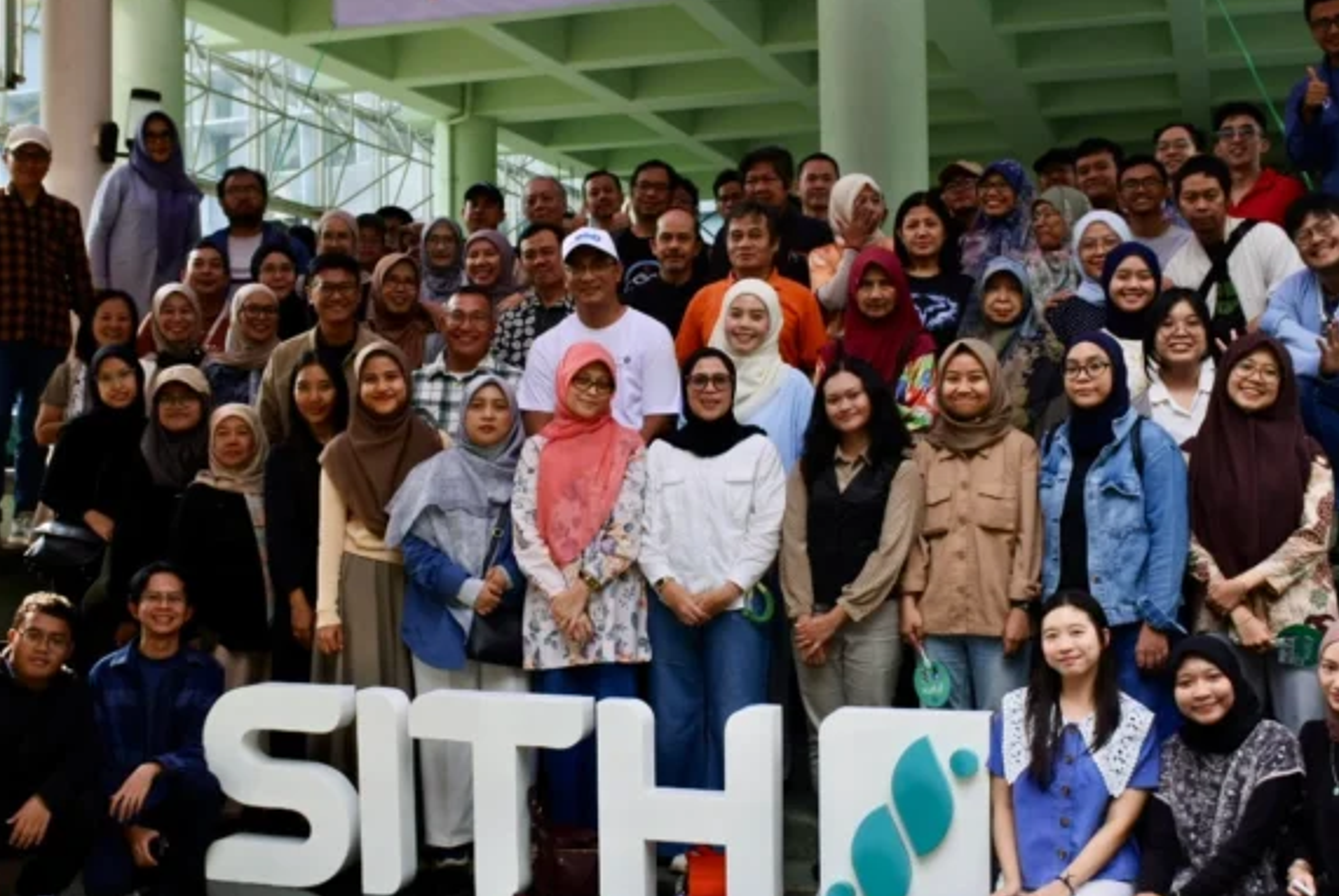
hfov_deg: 49.5
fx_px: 1452
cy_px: 502
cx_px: 666
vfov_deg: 34.2
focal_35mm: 39
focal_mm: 10.9
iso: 160
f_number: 3.5
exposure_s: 1/160
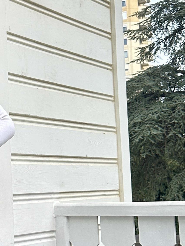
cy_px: 156
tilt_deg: +4.2
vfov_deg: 23.0
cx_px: -102
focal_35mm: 85
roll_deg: +1.3
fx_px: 605
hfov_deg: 15.8
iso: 80
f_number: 1.78
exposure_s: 1/442
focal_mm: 6.86
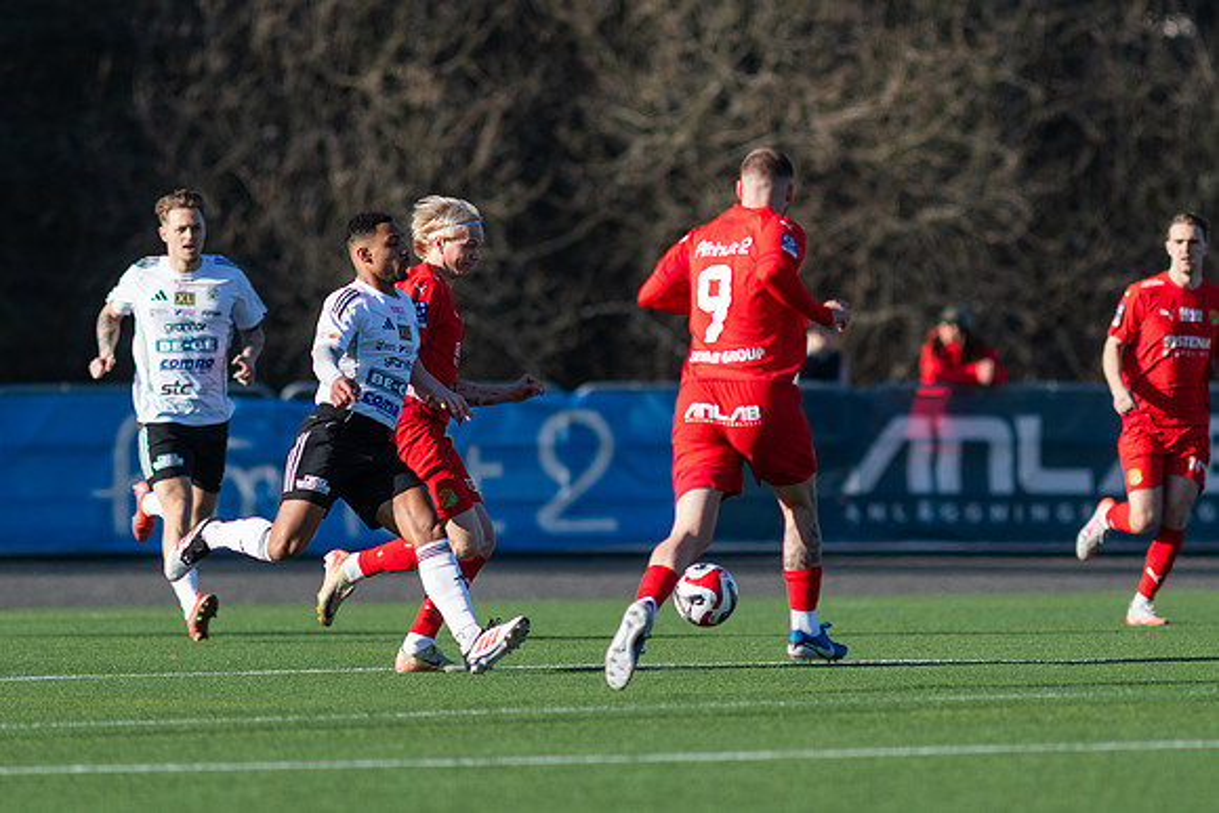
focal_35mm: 600
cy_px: 406
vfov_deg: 2.3
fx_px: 20320
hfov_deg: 3.4
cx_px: 610
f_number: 3.2
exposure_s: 1/1600
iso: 140
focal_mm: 300
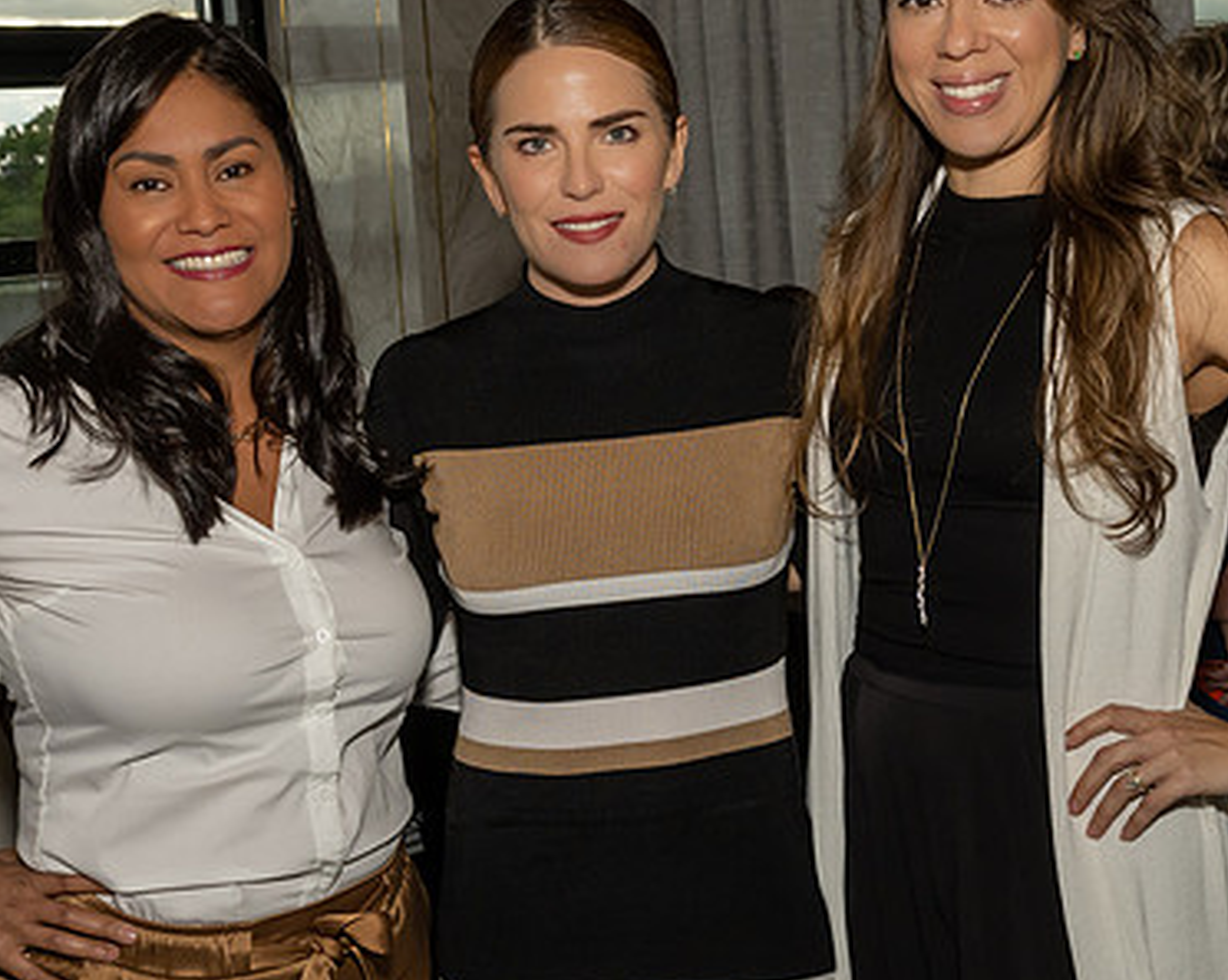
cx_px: 719
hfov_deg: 29.5
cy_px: 529
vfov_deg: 23.8
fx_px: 2324
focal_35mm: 64
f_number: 8
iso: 800
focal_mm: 23
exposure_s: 1/250
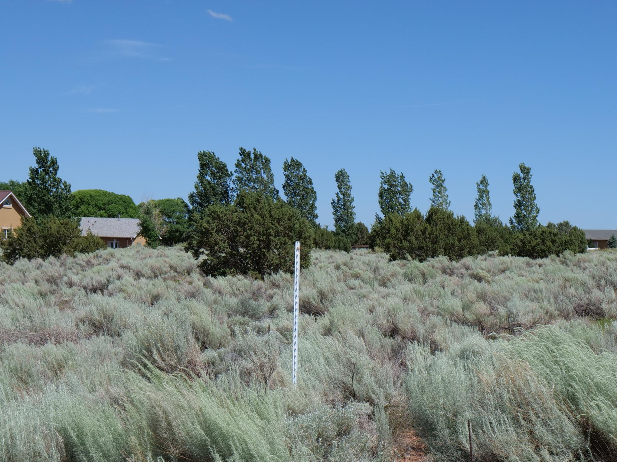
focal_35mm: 65
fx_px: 1158
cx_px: 413
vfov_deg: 22.5
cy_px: 315
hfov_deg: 29.6
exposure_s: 1/500
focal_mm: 18
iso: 200
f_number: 9
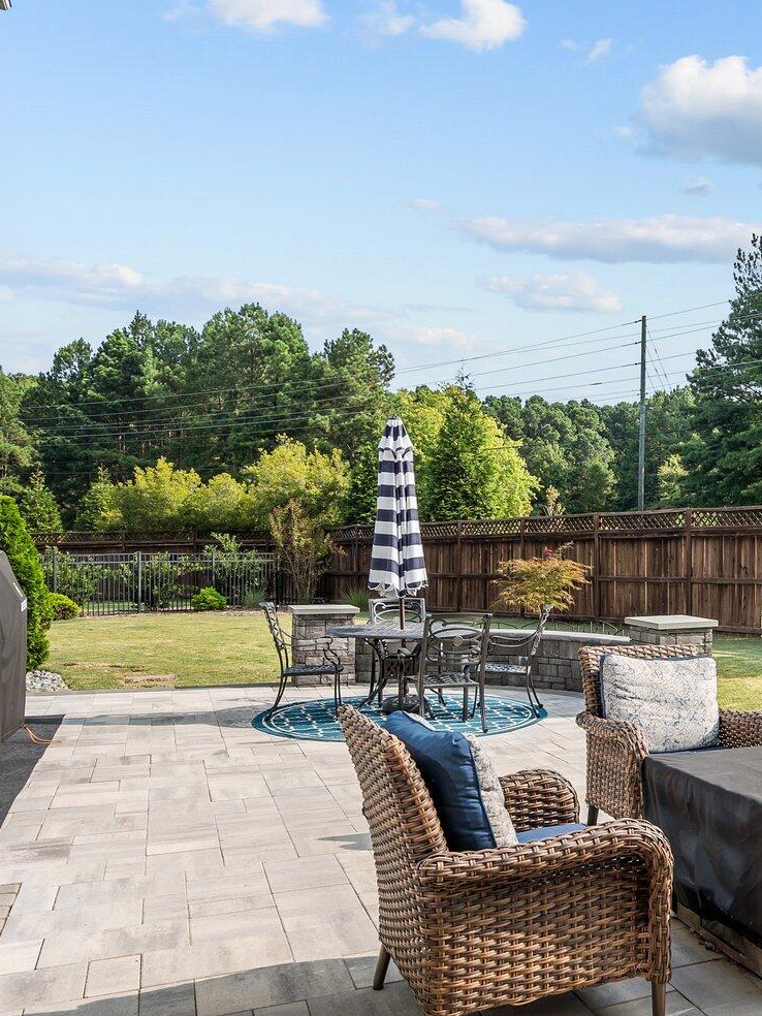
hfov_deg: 40.4
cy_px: 529
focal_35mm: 32
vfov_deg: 56.8
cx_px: 705
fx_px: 939
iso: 100
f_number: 4.5
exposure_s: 1/90
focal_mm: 16
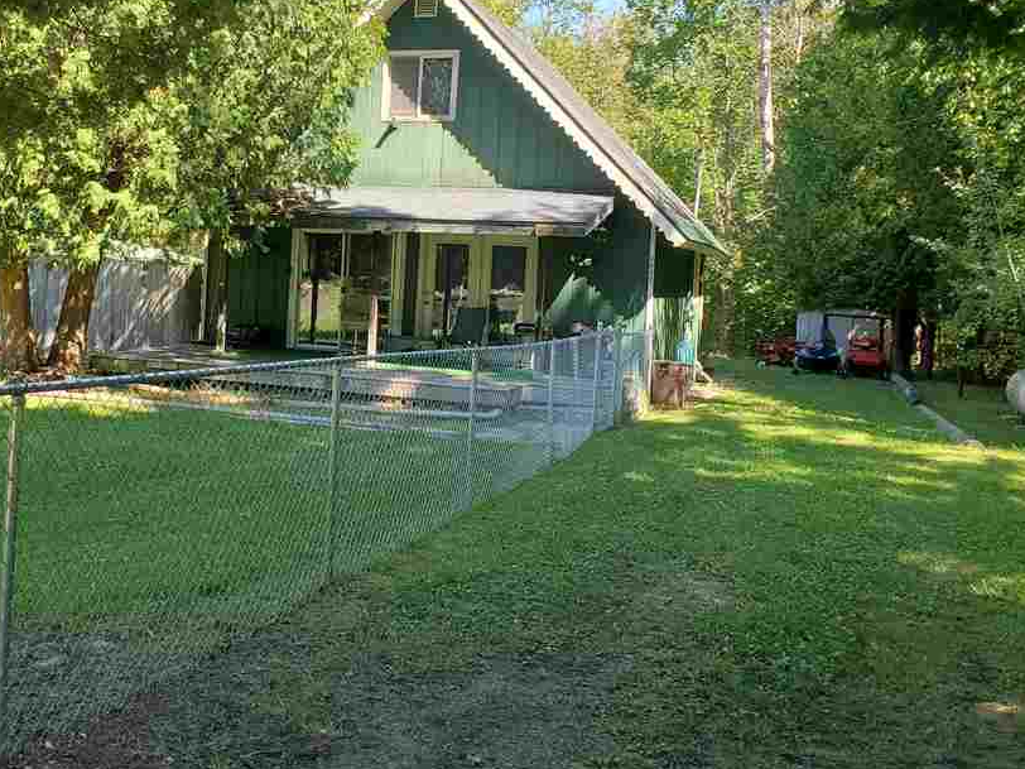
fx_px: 1214
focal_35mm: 41
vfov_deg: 35.0
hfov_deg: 45.0
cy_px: 289
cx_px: 331
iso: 50
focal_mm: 4.3
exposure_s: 1/217
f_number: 2.4
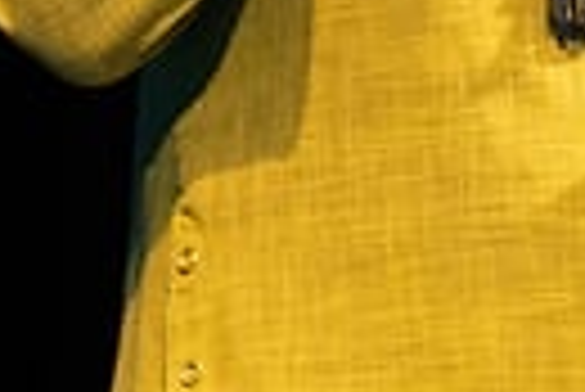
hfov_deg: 1.2
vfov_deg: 0.8
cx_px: 819
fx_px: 28030
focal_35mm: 1723
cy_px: -674
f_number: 4
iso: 6400
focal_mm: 280
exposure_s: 1/200
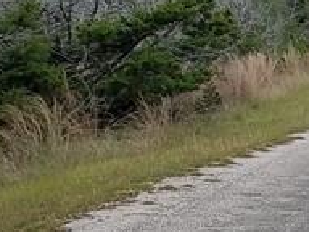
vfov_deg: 10.6
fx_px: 1241
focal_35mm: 139
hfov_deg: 13.3
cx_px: 478
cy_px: 47
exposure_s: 1/1836
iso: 50
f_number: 1.7
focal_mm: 4.2
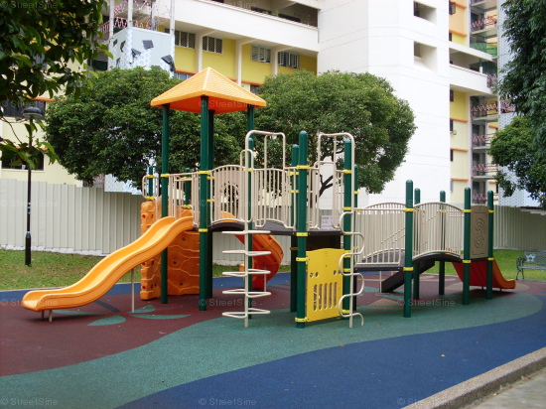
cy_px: 204
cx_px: 273
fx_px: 599
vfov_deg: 37.7
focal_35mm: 38
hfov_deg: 49.0
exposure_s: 1/125
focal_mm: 6.3
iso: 80
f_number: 2.8
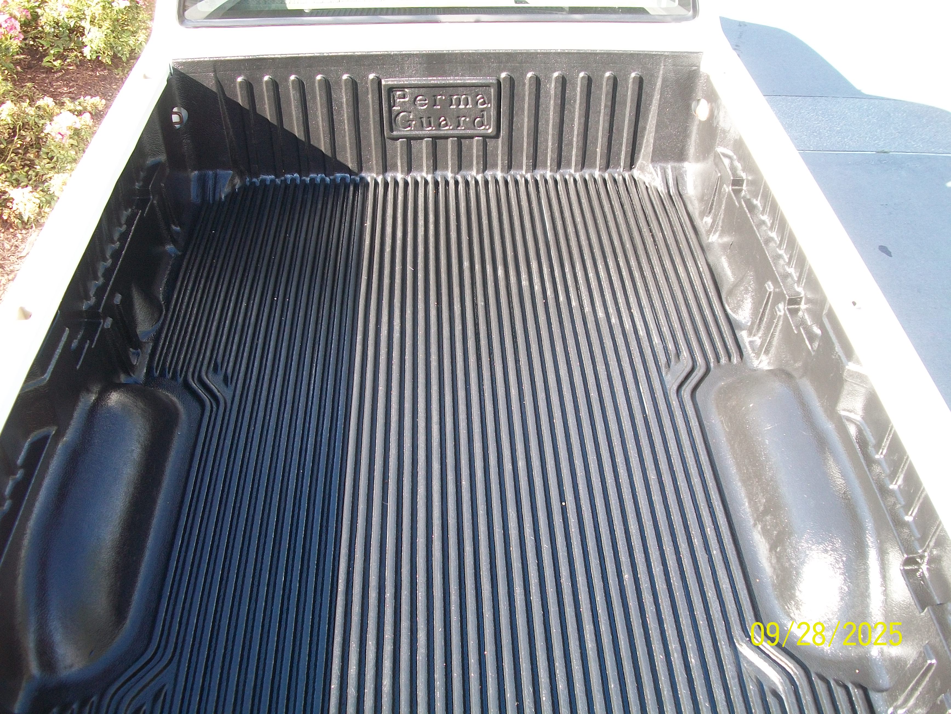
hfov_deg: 56.8
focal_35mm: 32
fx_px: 879
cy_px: 357
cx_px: 476
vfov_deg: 44.2
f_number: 2.9
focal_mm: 5.7
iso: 80
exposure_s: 1/100
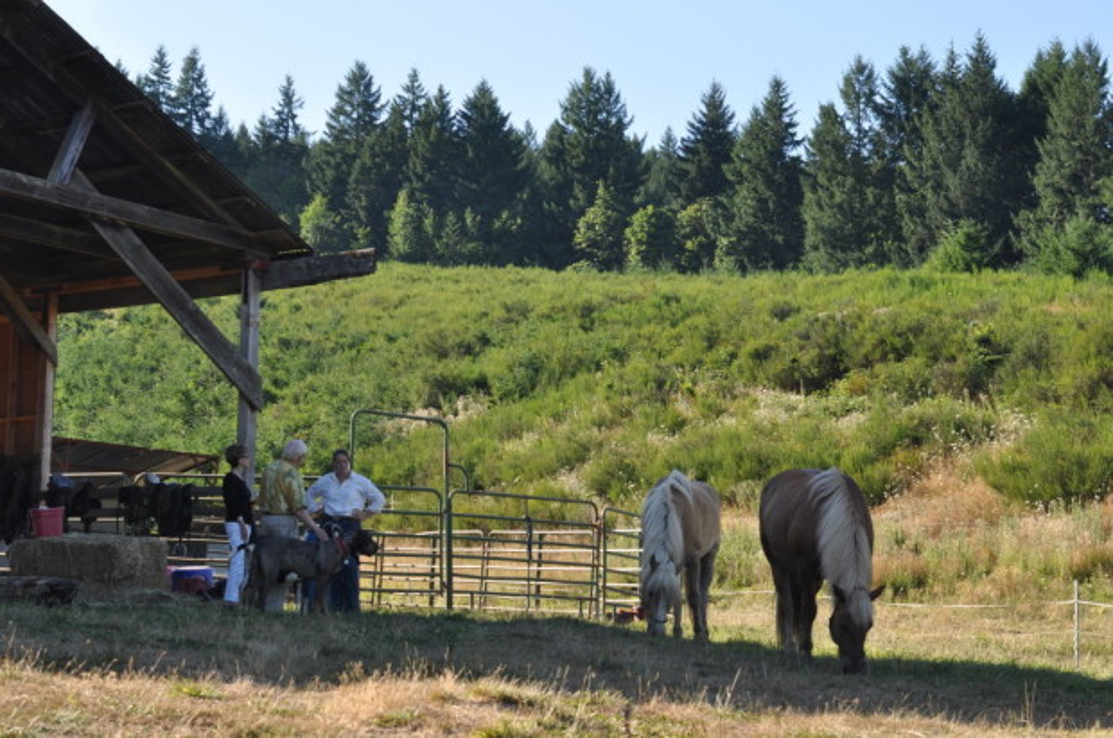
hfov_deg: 27.0
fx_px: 2315
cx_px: 556
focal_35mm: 75
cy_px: 369
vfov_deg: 18.1
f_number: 8
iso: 200
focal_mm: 50
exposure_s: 1/250
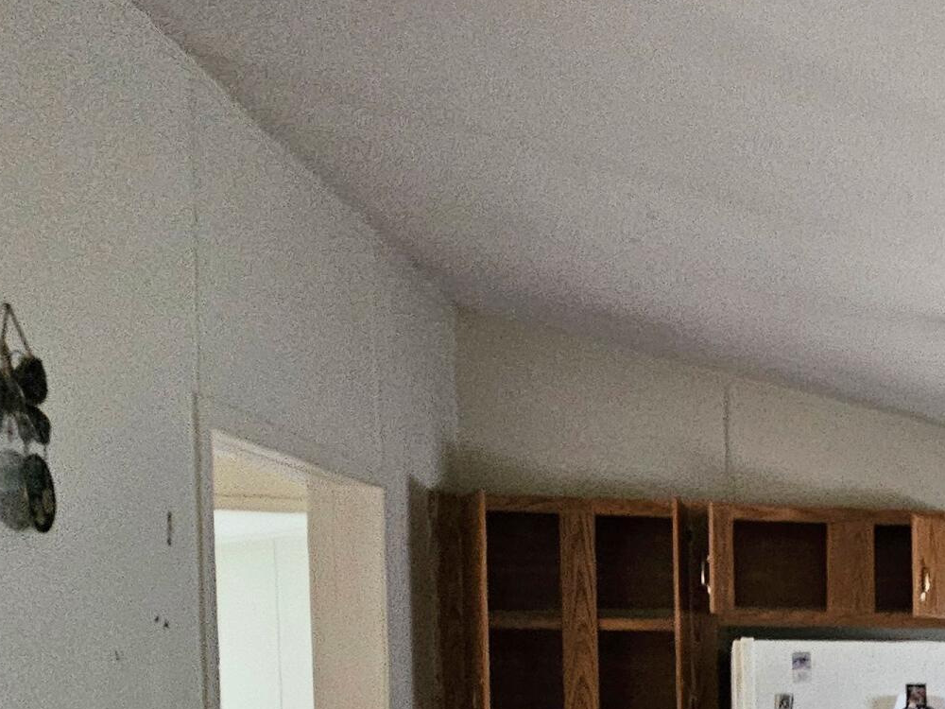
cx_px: 1118
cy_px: 735
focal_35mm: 39
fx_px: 1065
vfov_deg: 33.2
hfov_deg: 37.2
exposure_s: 1/24
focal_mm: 2.2
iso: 640
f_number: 2.2
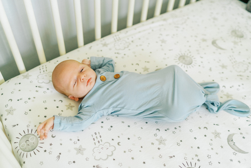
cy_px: 84
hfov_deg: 54.4
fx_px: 244
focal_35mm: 35
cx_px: 126
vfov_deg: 37.9
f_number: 1.8
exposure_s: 1/1250
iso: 1000
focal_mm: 35
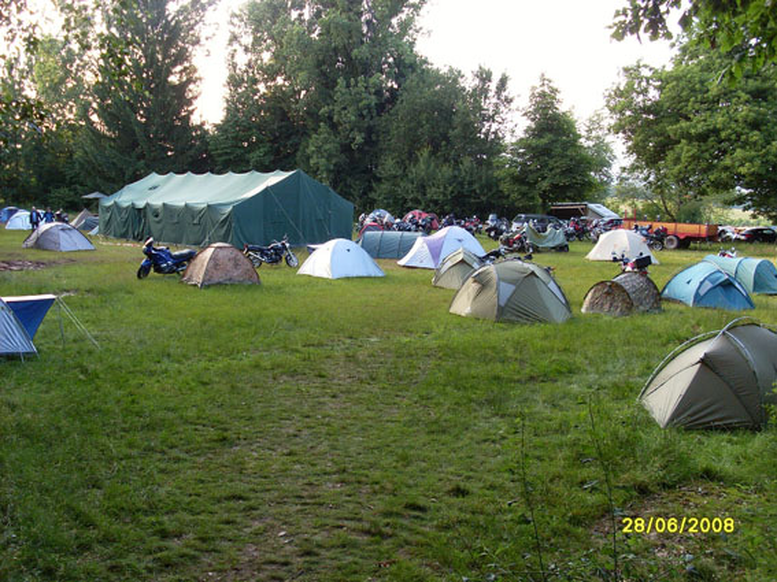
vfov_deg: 37.7
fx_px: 853
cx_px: 388
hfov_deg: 49.0
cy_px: 291
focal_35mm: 38
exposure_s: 1/90
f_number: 3
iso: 100
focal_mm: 6.3
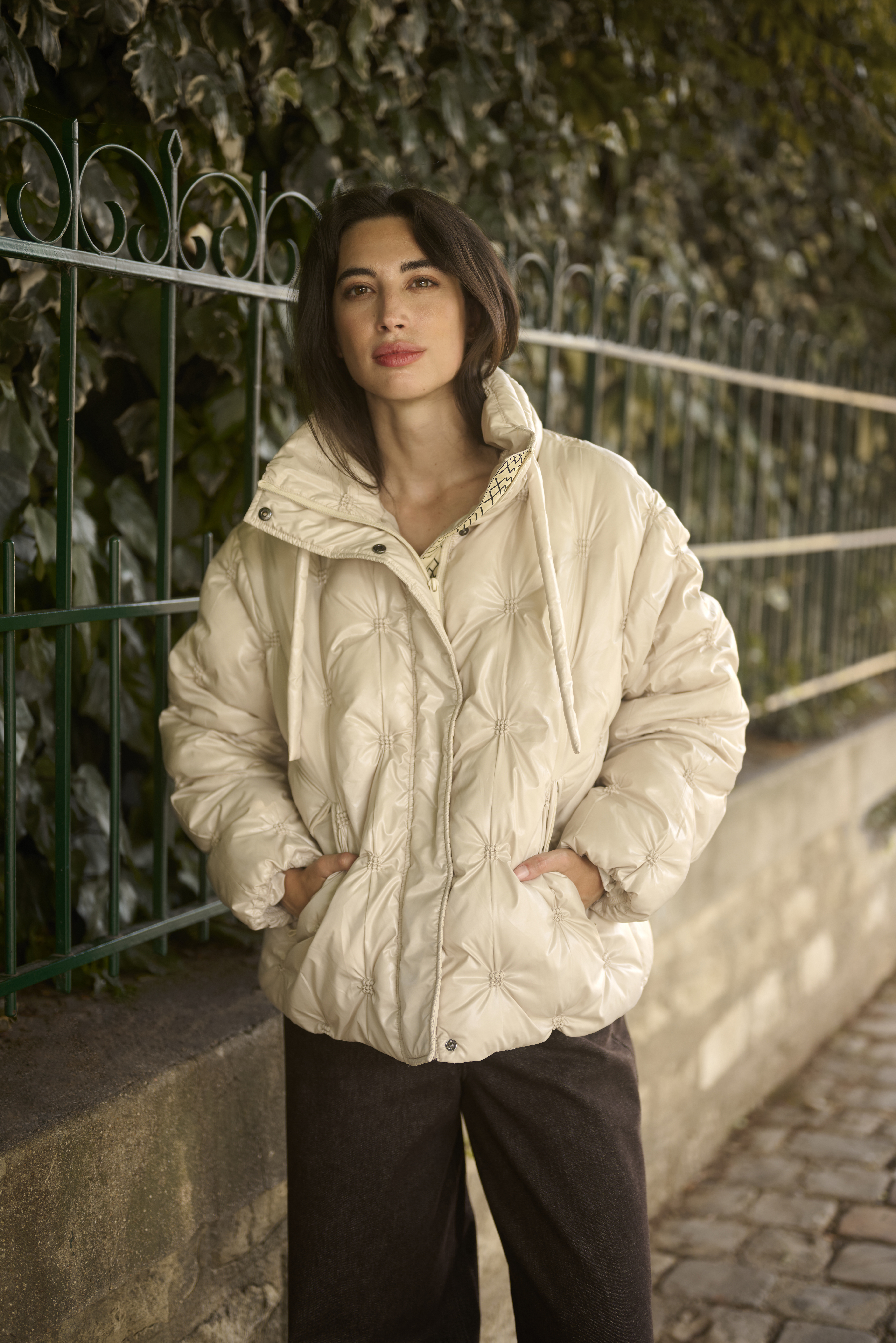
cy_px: 672
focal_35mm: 50
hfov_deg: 27.0
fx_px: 1867
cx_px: 448
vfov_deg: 39.6
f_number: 2
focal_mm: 50
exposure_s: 1/200
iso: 100
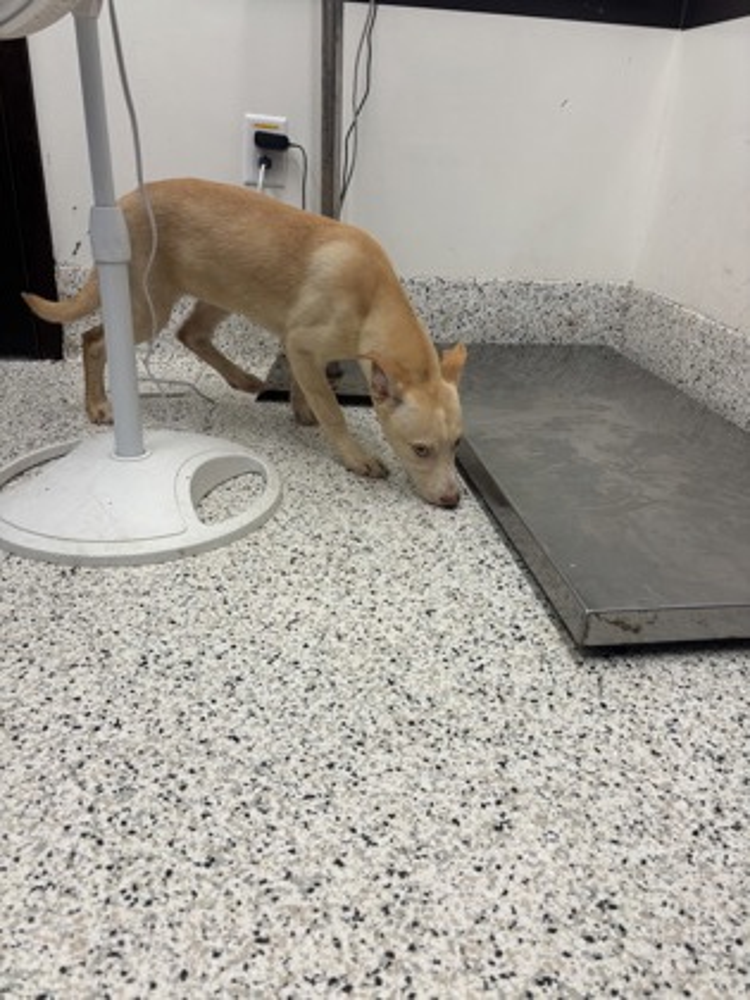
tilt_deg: -26.0
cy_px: 500
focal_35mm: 26
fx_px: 751
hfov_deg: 53.1
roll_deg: -4.2
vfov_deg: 67.3
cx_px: 375
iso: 64
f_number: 1.6
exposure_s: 1/120
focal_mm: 5.96
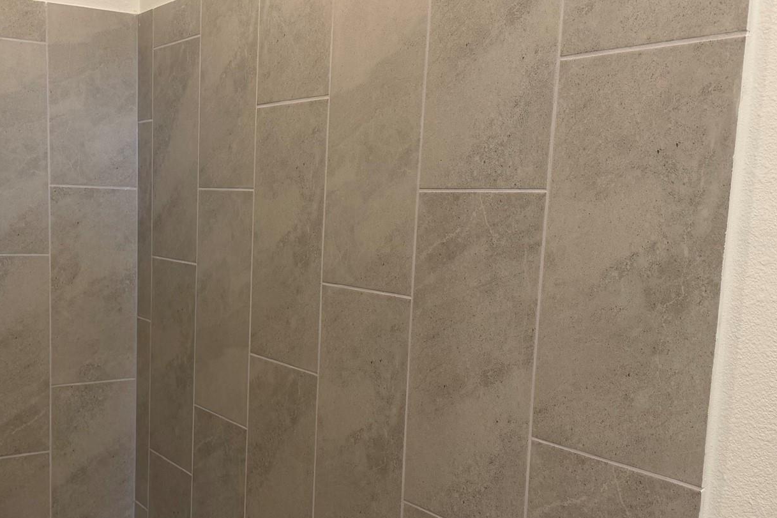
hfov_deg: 45.6
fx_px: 906
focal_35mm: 42
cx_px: 253
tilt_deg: -8.2
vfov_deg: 31.7
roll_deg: -1.1
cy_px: 323
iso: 125
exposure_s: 1/120
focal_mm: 6.76
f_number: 1.78
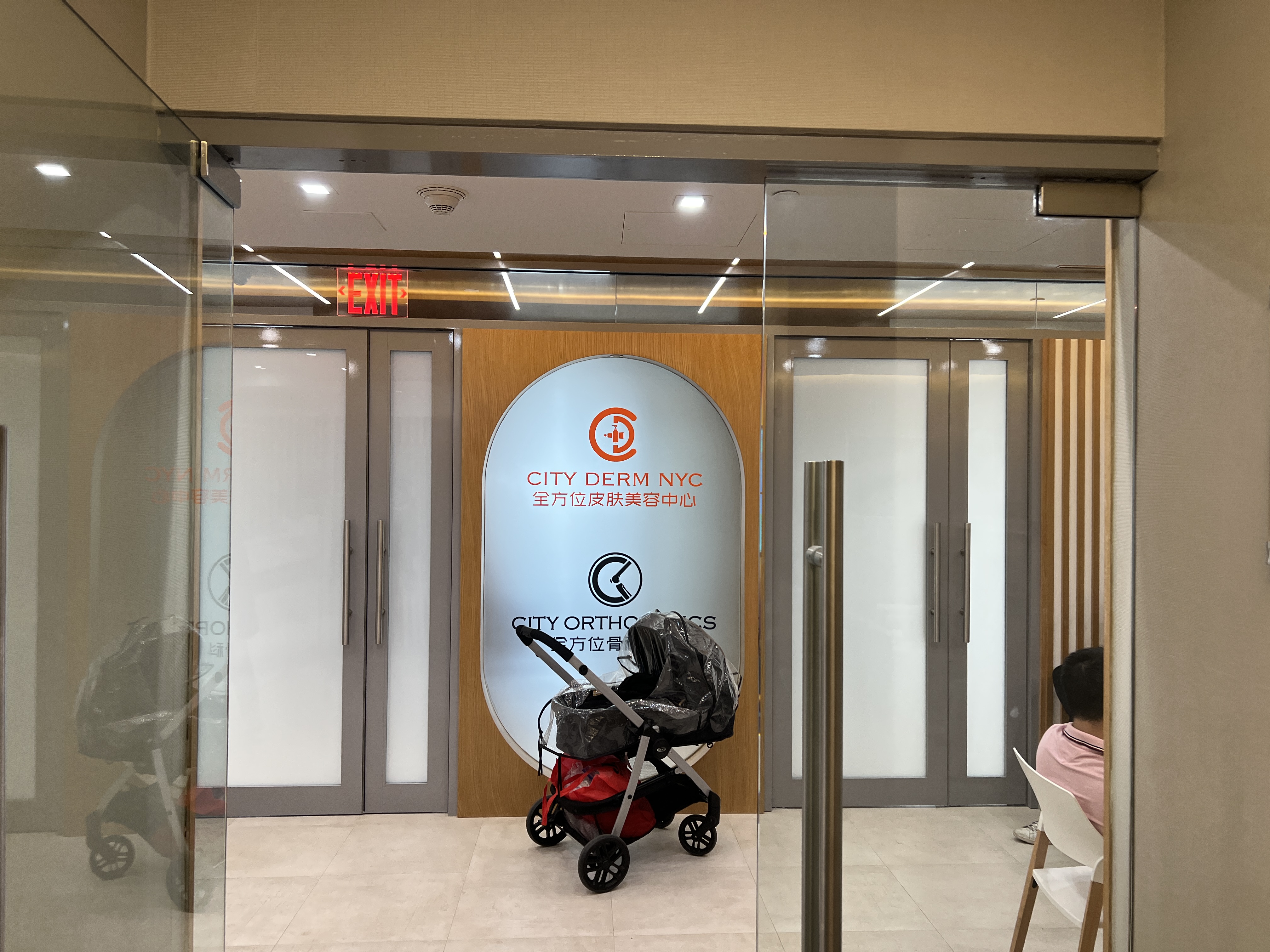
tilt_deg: +0.7
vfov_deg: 53.1
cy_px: 476
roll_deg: +1.0
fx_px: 954
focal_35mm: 26
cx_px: 635
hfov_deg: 67.3
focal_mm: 5.7
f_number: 1.5
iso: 80
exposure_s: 1/120
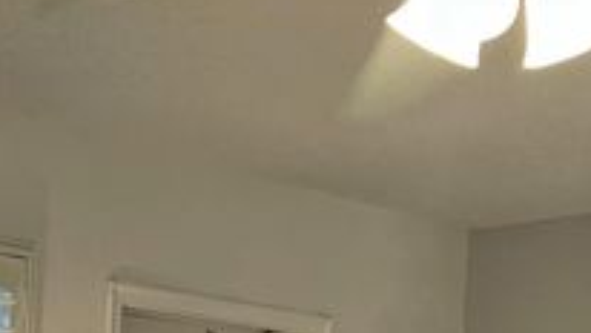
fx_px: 1489
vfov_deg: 11.7
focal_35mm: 95
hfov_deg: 21.2
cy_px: 626
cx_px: -72
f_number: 1.8
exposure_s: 1/60
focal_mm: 3.99
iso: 160
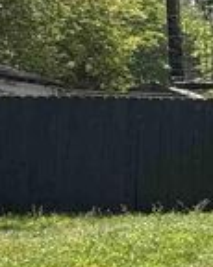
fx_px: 765
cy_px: 85
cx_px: 752
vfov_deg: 19.7
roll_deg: +0.7
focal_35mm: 97
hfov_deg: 9.3
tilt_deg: +3.4
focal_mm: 2.22
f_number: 2.2
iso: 40
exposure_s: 1/222
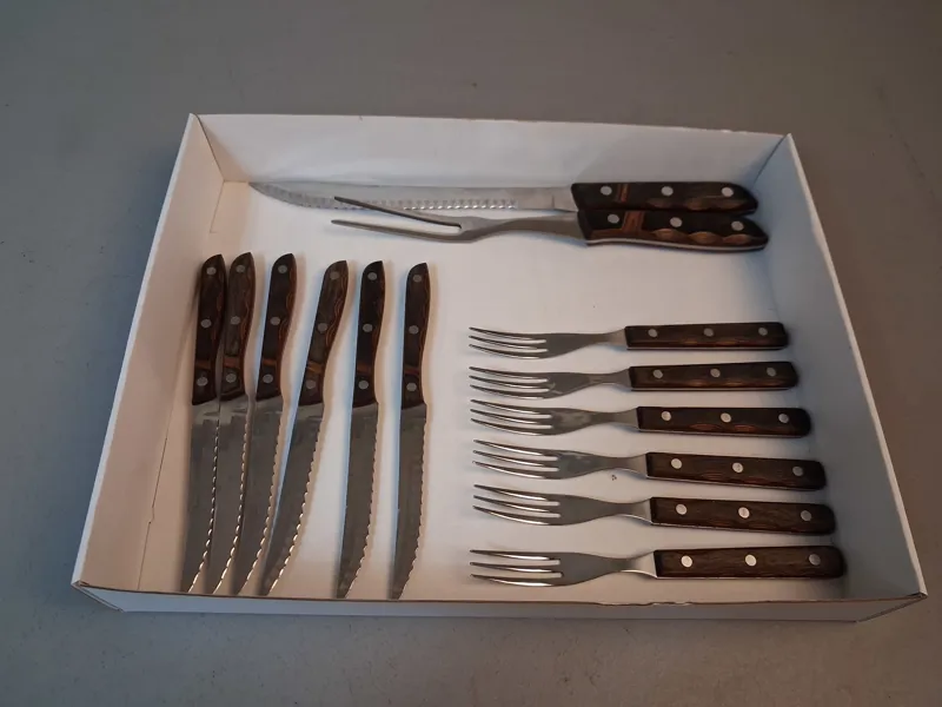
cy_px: 354
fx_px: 735
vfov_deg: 51.4
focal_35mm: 27
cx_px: 471
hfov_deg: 65.3
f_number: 1.8
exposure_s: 1/100
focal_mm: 4
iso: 400
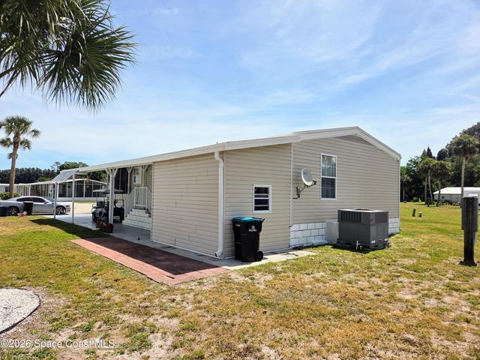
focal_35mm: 23
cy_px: 180
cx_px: 240
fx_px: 319
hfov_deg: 73.9
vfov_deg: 58.9
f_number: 1.8
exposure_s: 1/7891
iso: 80
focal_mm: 5.4
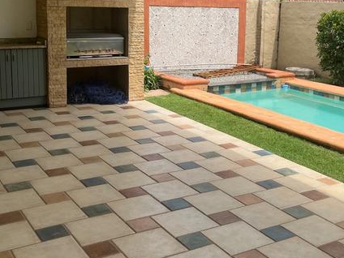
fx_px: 487
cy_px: 71
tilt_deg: -8.9
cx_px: 220
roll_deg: -1.1
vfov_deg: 29.3
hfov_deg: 38.6
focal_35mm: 49
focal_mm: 5.1
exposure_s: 1/1992
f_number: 1.6
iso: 50
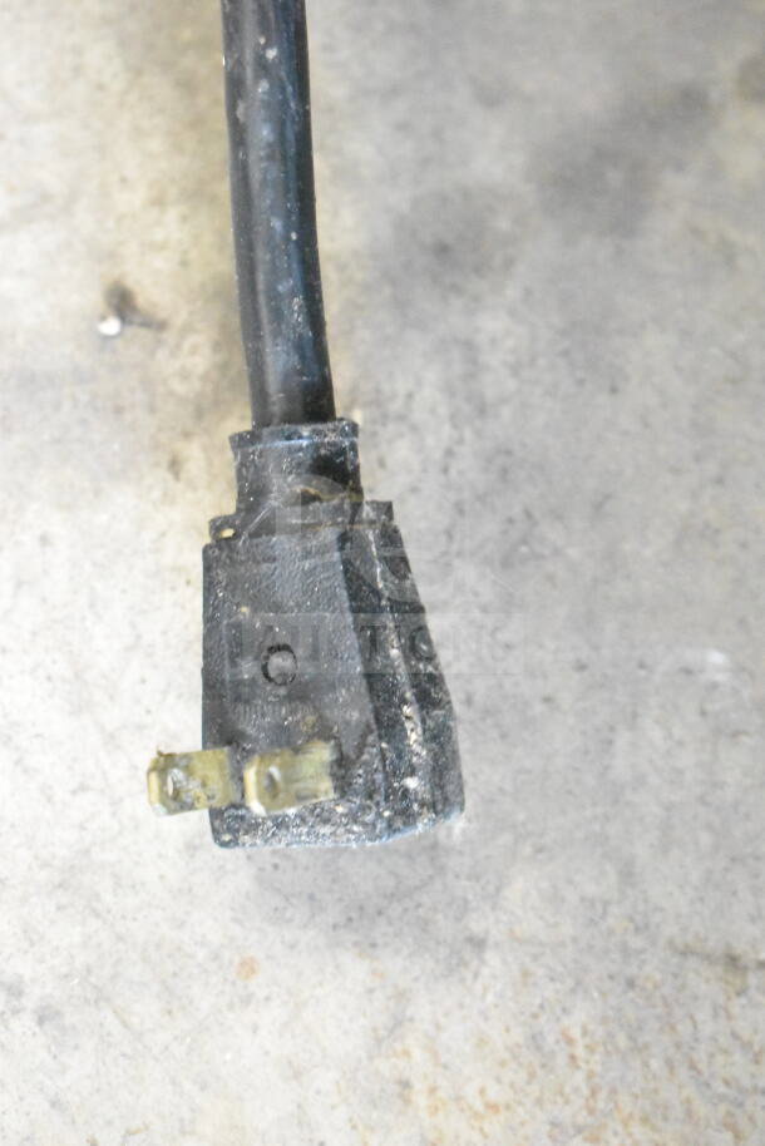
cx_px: 382
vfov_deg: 24.6
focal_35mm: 82
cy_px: 573
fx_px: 2627
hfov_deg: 16.6
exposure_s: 1/80
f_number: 5.6
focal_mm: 55
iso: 25600
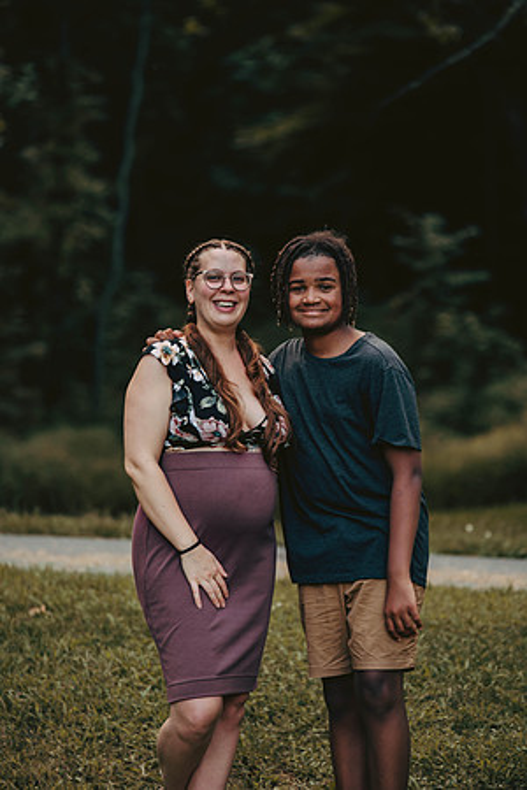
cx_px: 264
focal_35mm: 160
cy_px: 395
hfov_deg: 8.6
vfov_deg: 12.8
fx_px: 3513
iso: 250
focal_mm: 160
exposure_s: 1/125
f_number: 3.5
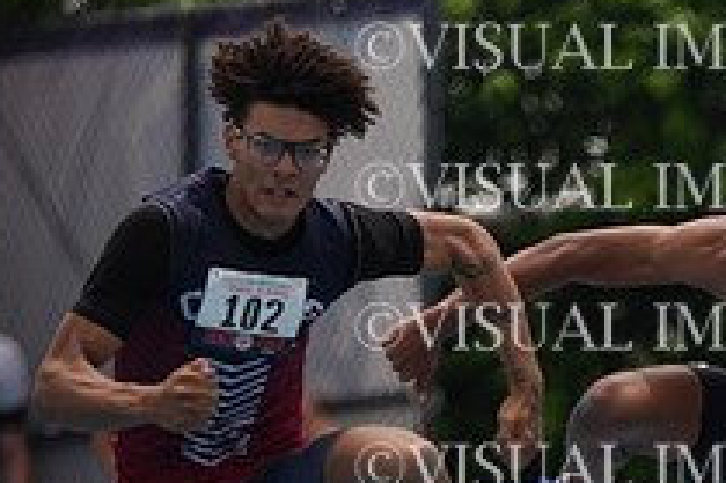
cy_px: 537
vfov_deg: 0.8
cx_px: 858
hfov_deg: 1.2
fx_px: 33611
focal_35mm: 1668
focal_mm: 600
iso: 500
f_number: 6.3
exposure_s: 1/3200
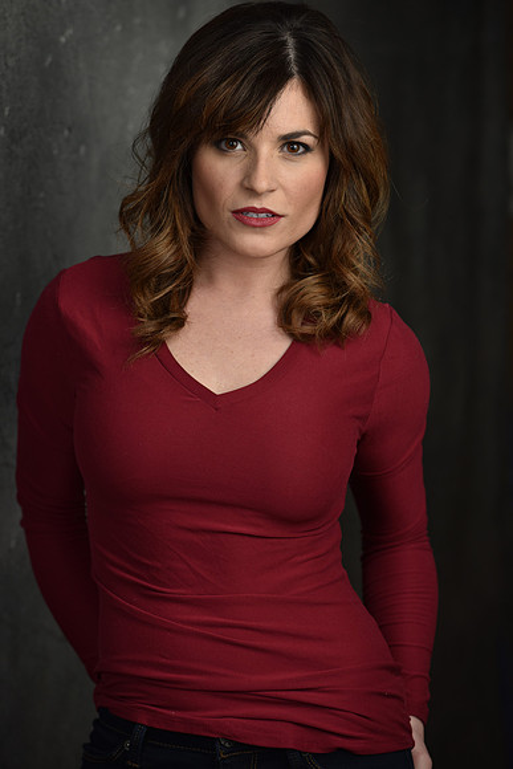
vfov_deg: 14.2
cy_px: 384
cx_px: 256
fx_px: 3097
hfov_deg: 9.5
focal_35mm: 145
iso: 100
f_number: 4.5
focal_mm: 145
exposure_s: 1/160
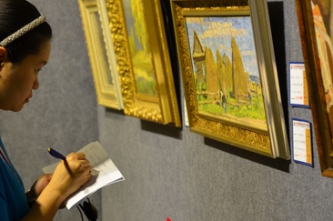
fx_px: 1635
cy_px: 125
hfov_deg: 11.6
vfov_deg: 7.7
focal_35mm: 177
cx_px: 94
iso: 1000
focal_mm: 80
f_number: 5
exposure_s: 1/30
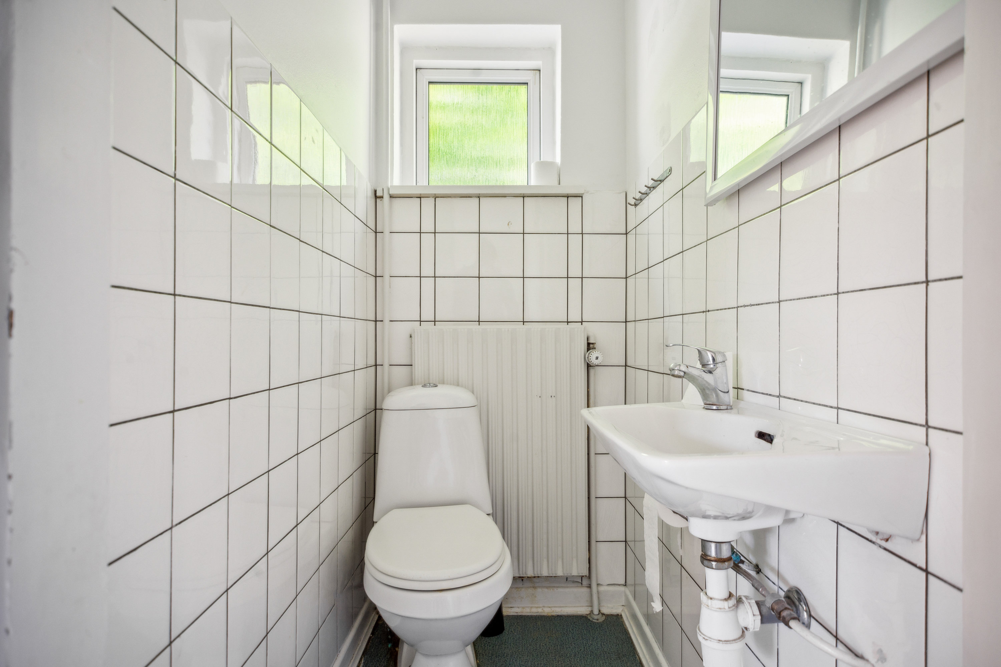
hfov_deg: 84.0
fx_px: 556
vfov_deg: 61.9
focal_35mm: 20
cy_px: 334
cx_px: 500
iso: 1250
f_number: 8
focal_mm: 20
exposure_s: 1/25
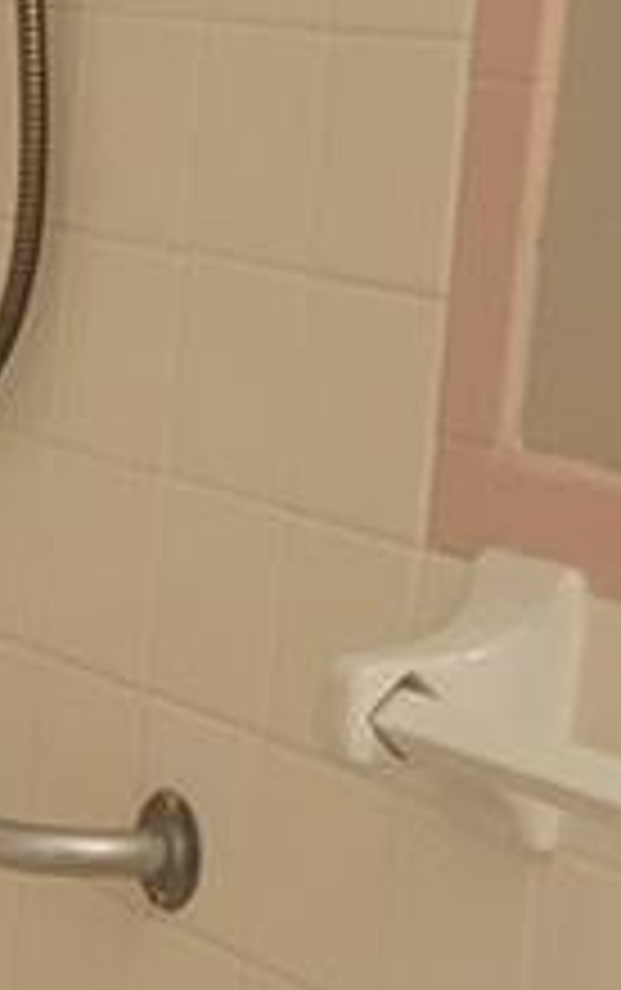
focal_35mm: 150
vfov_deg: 13.7
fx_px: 4051
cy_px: 1066
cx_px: -1053
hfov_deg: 7.9
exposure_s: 1/40
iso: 250
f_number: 1.8
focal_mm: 5.4
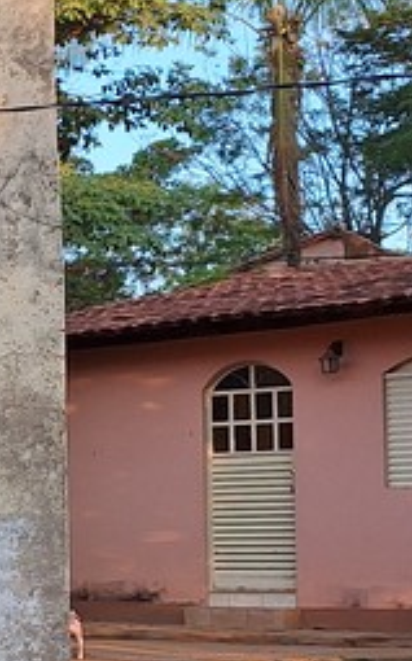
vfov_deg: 21.1
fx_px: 1764
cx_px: -697
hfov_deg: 10.6
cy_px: 464
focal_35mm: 98
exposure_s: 1/373
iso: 25
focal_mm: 5.54
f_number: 1.8
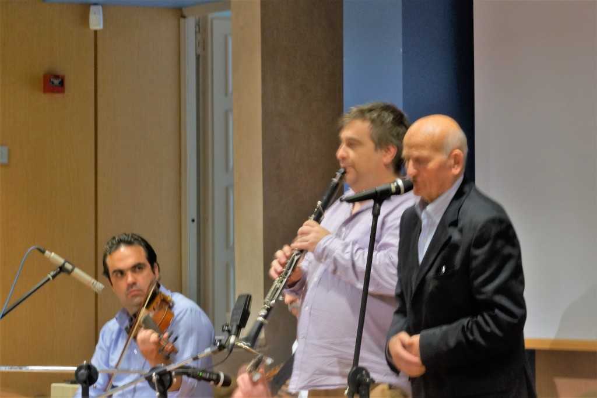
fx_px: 2488
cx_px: 298
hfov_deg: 13.7
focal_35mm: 150
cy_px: 199
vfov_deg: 9.2
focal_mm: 100
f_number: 18
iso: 1600
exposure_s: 1/2
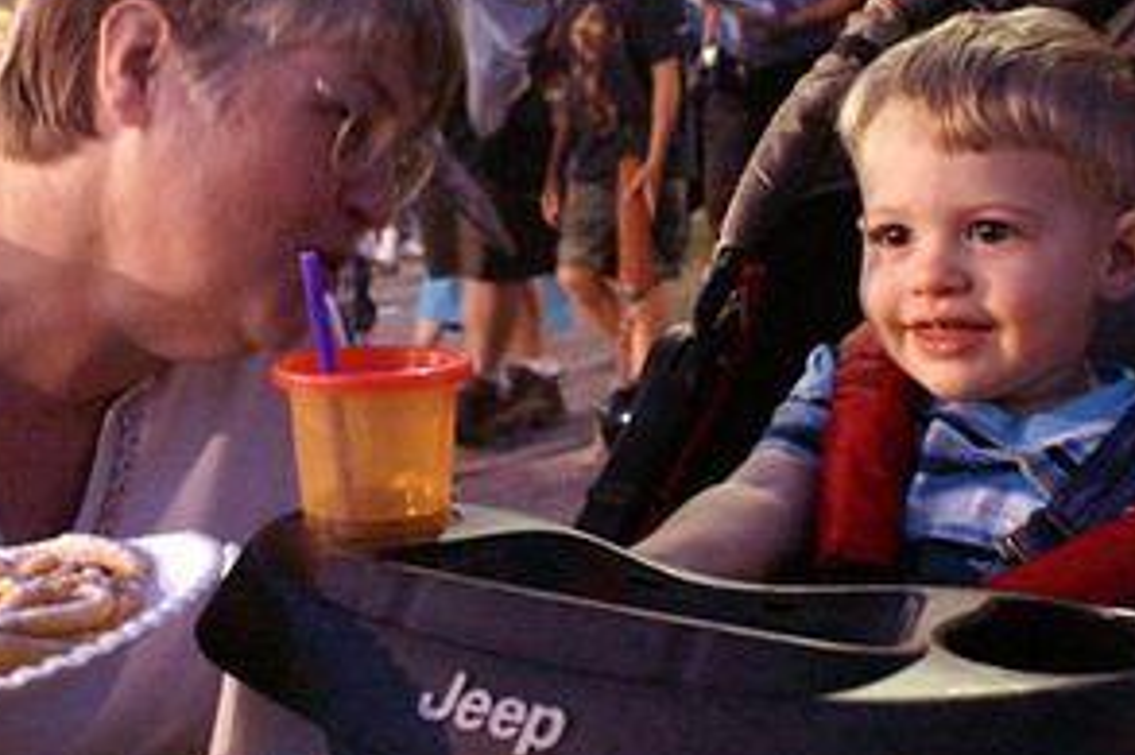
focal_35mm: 59
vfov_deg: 22.9
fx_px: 1859
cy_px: 275
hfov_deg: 33.8
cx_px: 434
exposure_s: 1/30
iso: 3200
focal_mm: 18
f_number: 3.5
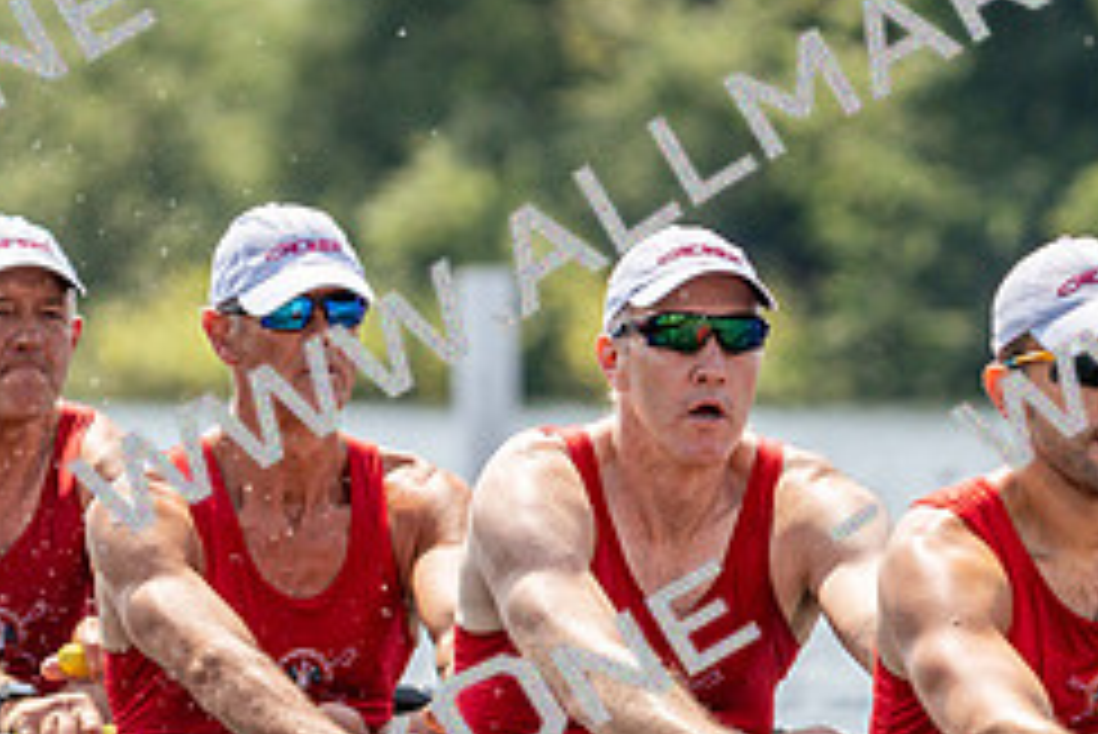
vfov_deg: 2.0
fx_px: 21392
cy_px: 547
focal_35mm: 701
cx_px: 626
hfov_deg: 2.9
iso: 250
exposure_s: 1/1600
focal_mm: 295
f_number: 5.6
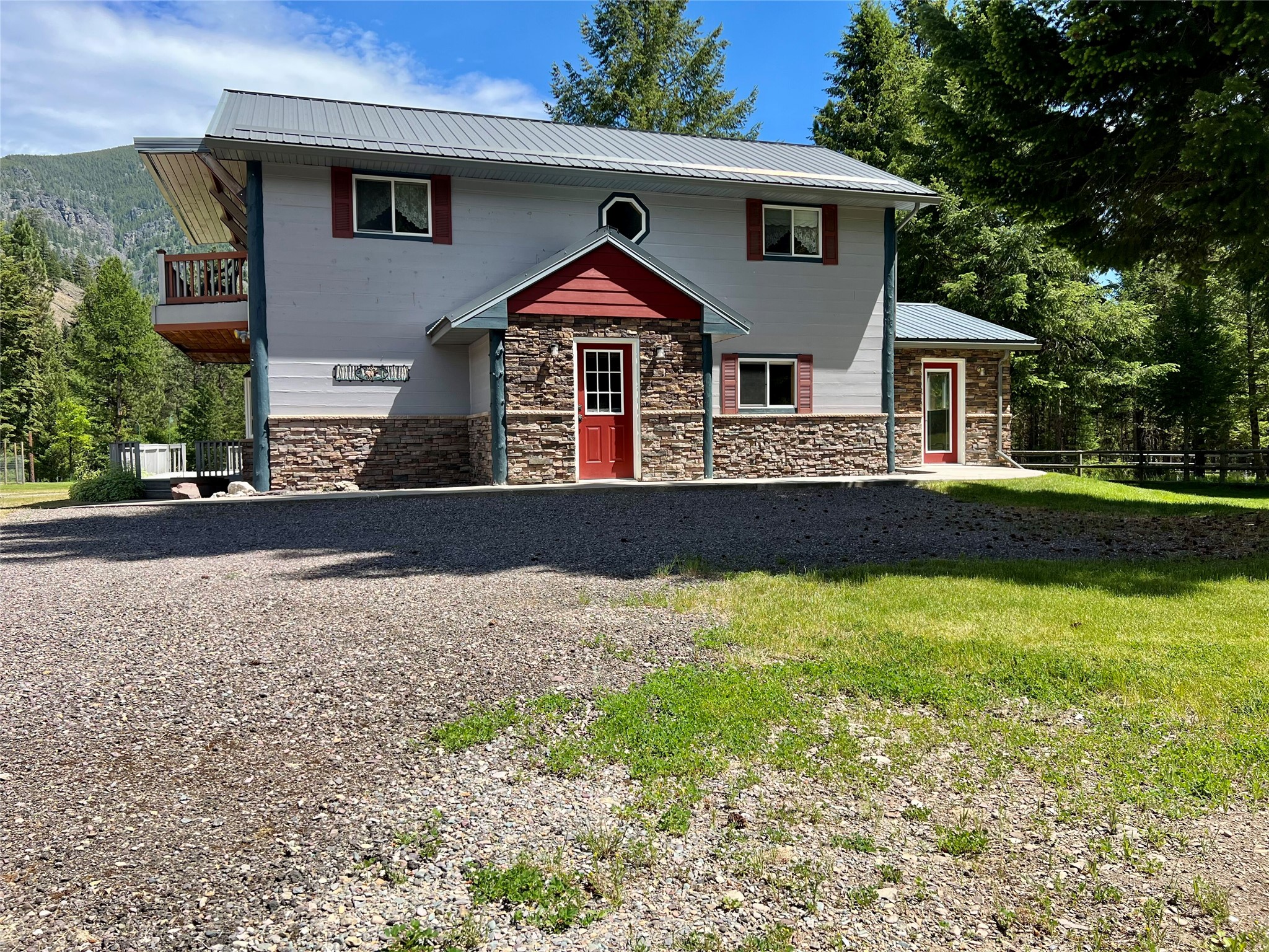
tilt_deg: -3.5
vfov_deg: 53.1
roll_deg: +1.0
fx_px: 953
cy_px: 476
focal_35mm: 26
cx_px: 634
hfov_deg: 67.3
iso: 50
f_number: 1.5
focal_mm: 5.7
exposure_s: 1/2571
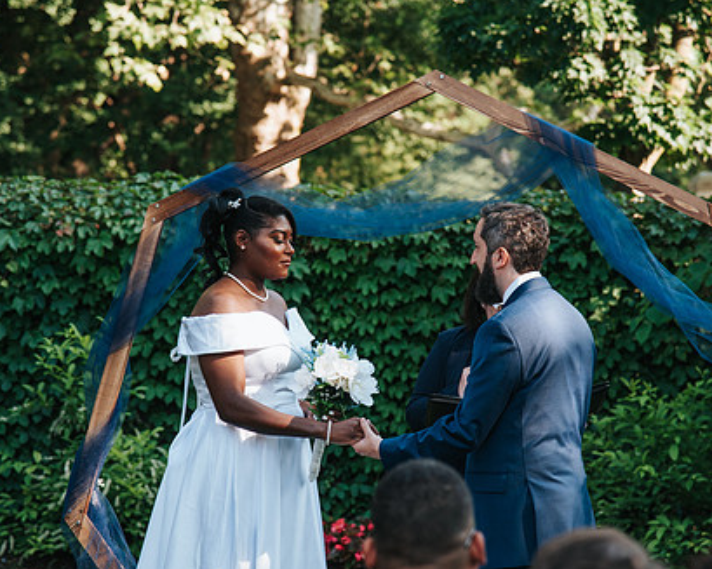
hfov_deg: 12.9
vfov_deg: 10.4
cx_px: 367
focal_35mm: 149
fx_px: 3139
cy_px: 290
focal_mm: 112
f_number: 4.5
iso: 400
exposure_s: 1/320
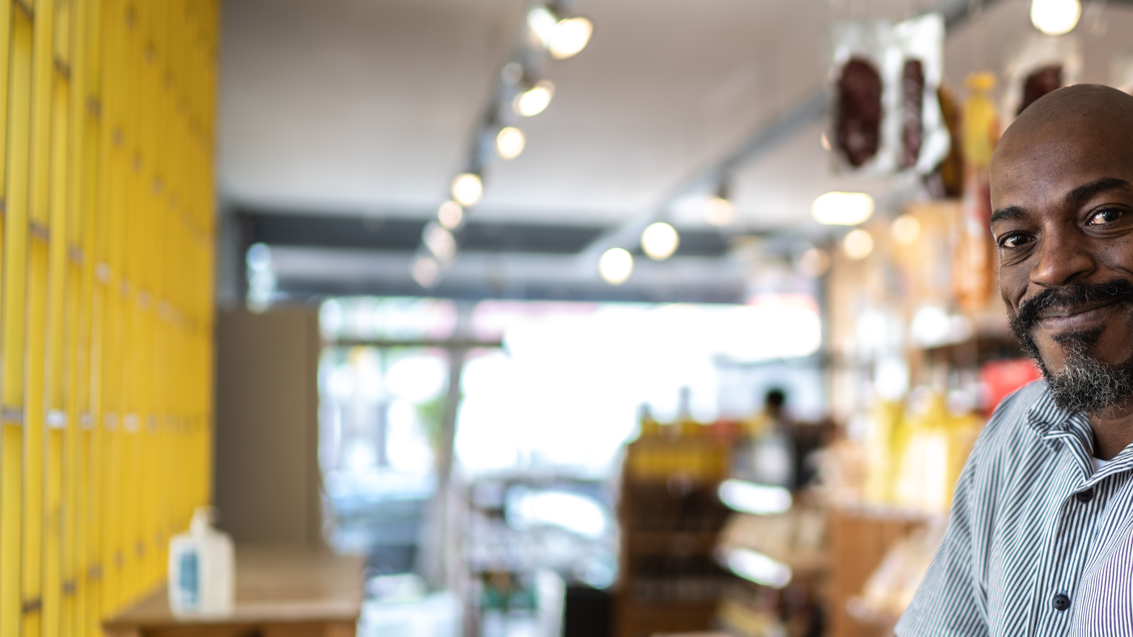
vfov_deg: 21.8
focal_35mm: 55
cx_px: 831
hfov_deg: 37.1
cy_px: 370
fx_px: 1652
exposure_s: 1/200
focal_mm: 35
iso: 125
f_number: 1.4
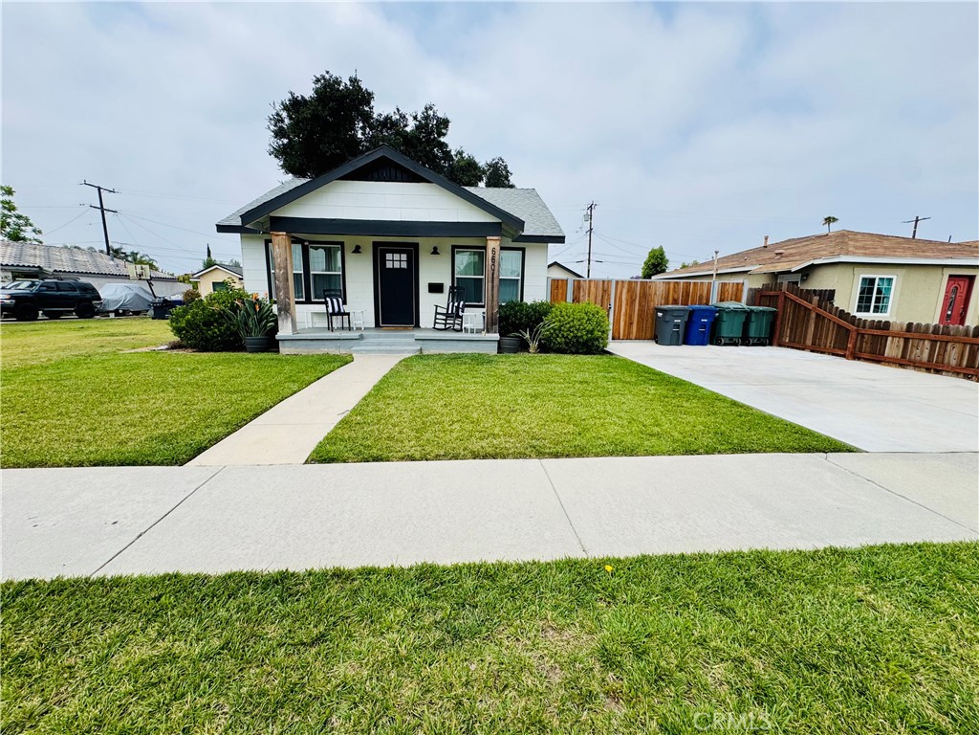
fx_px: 396
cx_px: 490
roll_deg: -0.5
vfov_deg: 85.7
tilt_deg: -11.0
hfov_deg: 102.1
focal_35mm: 14
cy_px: 368
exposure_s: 1/1976
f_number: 2.2
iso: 40
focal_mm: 2.22
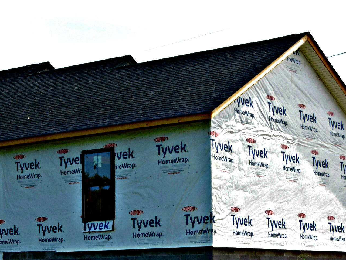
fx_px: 1029
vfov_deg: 14.4
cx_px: 60
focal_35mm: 103
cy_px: 159
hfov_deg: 18.9
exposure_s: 1/400
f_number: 3.6
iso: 80
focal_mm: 8.9
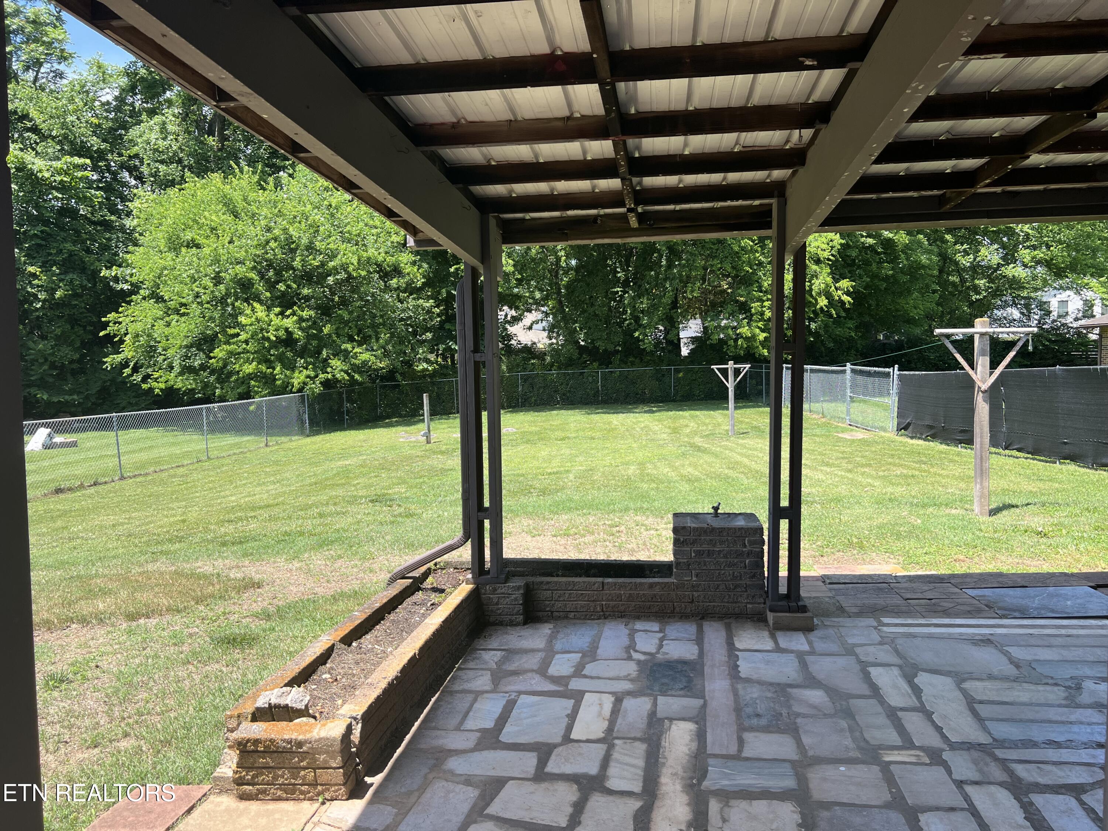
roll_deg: +0.7
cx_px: 554
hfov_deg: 67.3
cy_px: 416
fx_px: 832
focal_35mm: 26
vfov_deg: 53.1
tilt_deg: -3.6
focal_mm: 5.7
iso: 50
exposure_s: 1/1068
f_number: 1.5
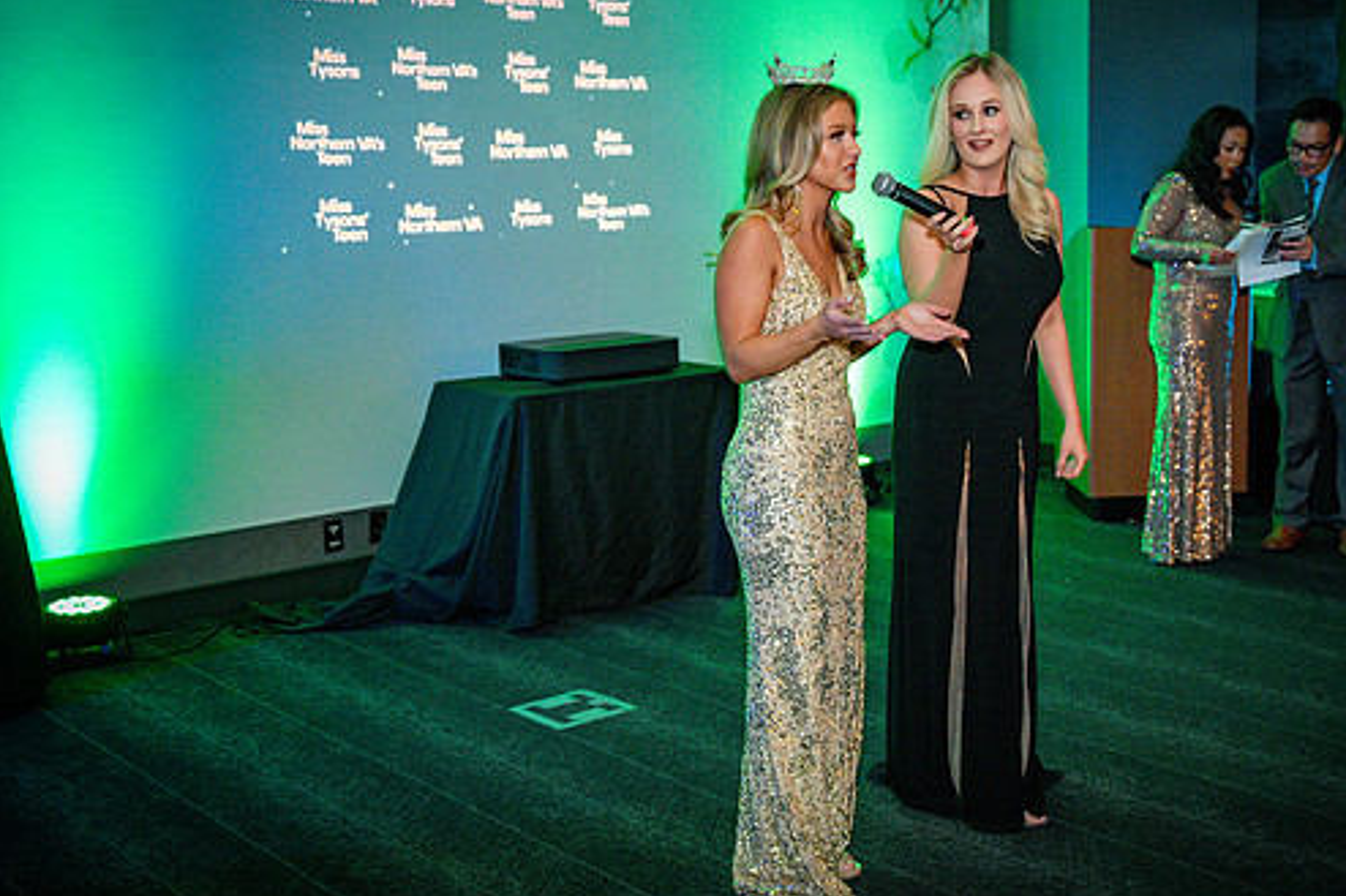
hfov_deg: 41.8
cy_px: 410
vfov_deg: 28.6
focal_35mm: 47
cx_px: 787
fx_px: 1757
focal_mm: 40
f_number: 2.8
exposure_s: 1/125
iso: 3200
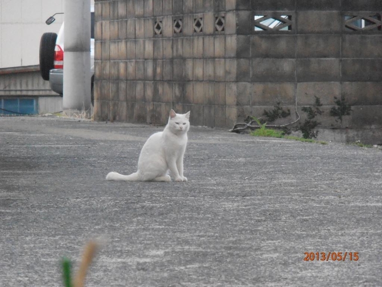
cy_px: 144
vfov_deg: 5.0
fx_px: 3311
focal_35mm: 300
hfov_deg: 6.6
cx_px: 191
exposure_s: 1/125
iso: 800
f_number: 5.9
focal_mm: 52.5
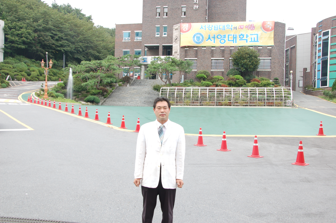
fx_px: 336
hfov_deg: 53.2
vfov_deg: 36.8
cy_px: 112
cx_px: 168
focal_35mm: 36
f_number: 13
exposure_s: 1/30
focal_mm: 24
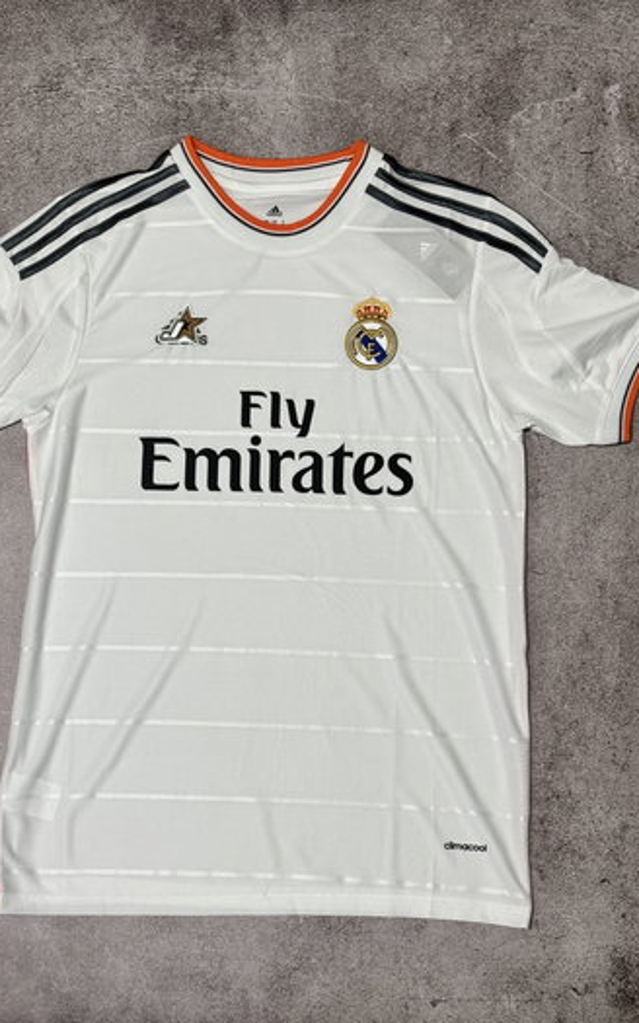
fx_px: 1561
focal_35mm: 56
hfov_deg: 23.1
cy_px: 512
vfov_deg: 36.3
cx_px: 286
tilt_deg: -82.9
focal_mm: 5.96
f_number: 1.6
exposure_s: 1/50
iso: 100
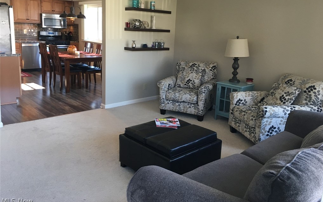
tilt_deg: -10.8
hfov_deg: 61.2
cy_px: 84
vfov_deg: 40.5
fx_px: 273
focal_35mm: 31
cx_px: 163
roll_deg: -3.4
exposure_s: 1/30
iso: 80
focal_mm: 4.15
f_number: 2.2
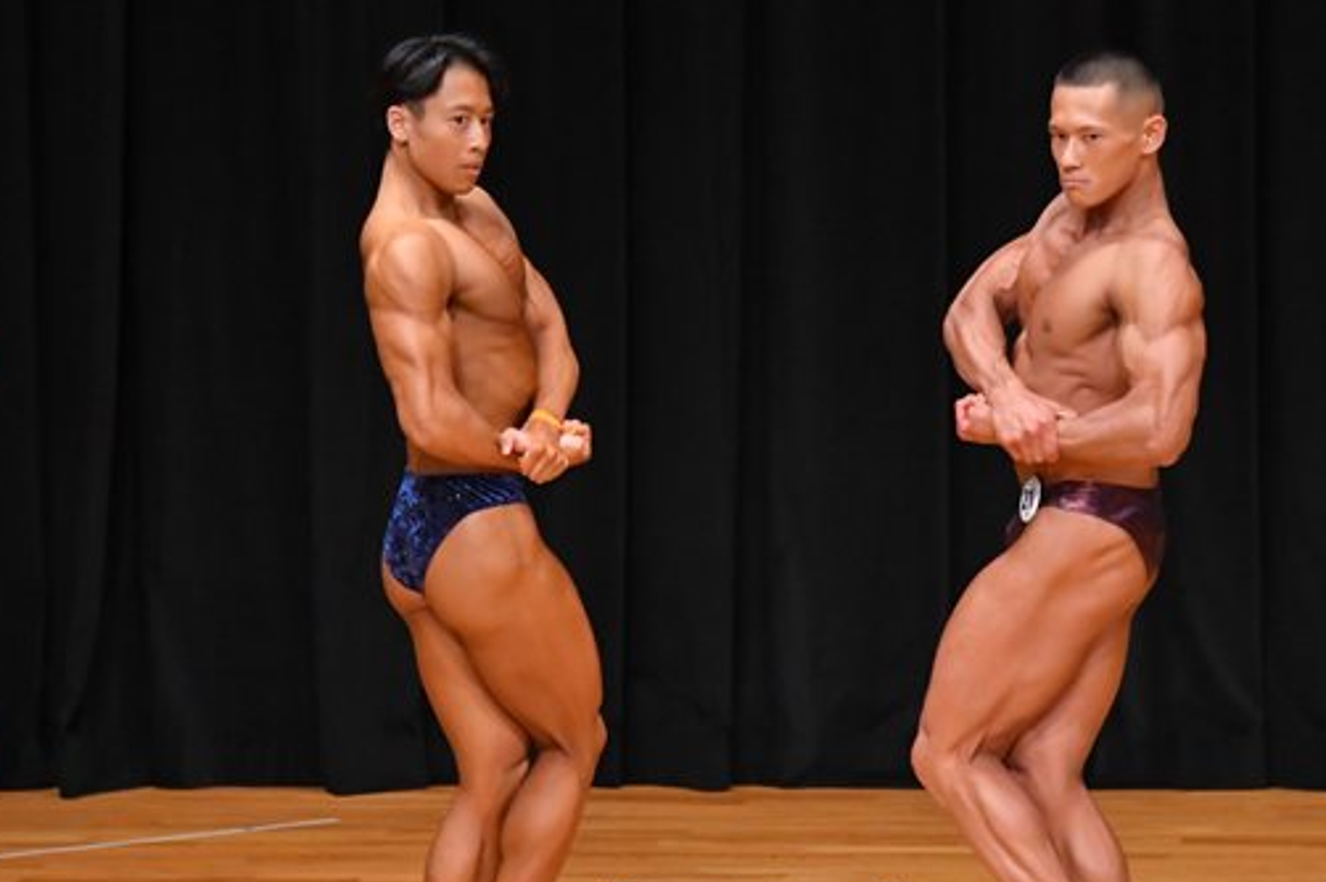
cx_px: 477
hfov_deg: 5.2
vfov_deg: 3.5
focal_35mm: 394
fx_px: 14502
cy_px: 499
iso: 4000
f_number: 5.6
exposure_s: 1/400
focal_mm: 170
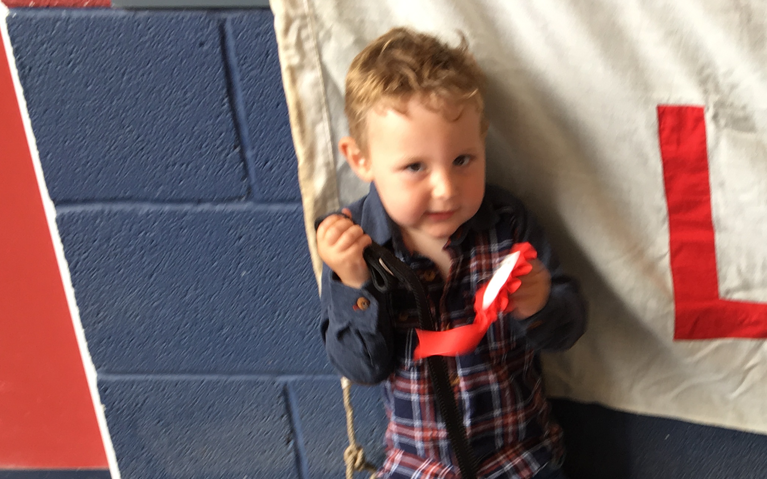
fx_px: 1254
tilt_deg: -31.2
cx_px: 651
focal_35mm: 60
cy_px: 538
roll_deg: +0.3
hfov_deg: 32.7
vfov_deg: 20.5
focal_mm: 4.15
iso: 32
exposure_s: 1/50
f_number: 2.2
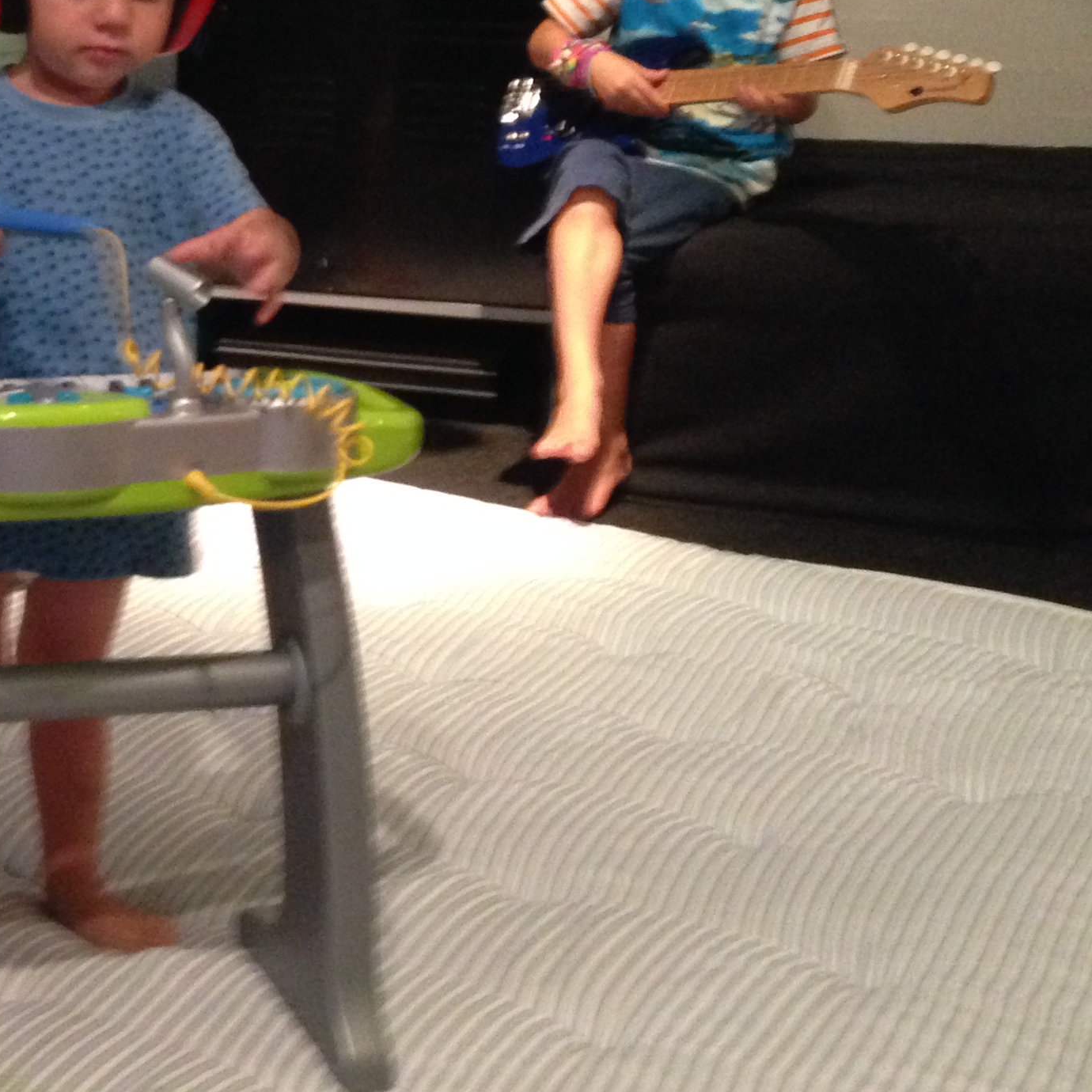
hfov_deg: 23.6
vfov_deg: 24.7
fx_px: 2463
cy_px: 250
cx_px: -85
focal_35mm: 69
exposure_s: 1/15
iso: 500
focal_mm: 4.12
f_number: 2.4
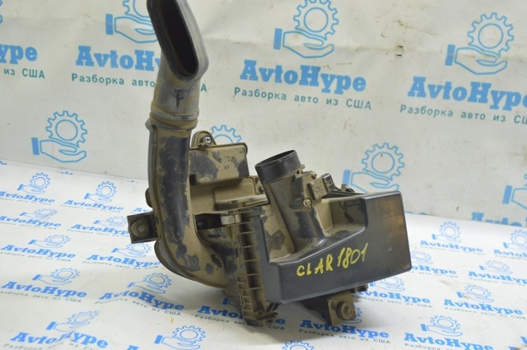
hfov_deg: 49.6
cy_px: 175
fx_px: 570
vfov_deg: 34.1
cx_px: 264
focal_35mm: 39
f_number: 5.6
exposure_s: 1/15
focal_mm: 26
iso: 400
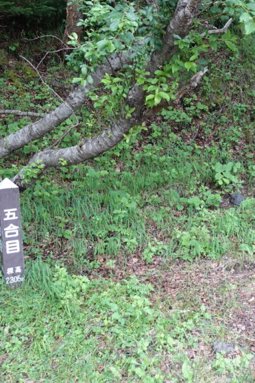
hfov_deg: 29.6
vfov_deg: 44.4
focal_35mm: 44
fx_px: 468
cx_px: 212
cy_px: 162
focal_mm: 8.8
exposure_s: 1/40
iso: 125
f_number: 2.8
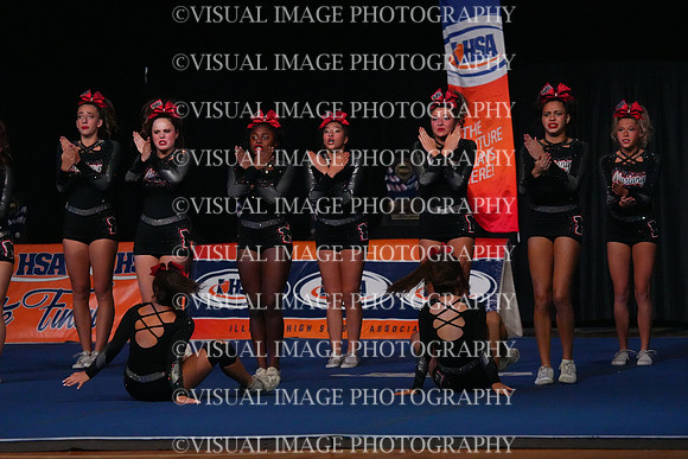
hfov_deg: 10.3
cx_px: 344
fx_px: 3823
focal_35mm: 200
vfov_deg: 6.9
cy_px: 230
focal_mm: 200
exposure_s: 1/1250
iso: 16000
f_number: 5.6
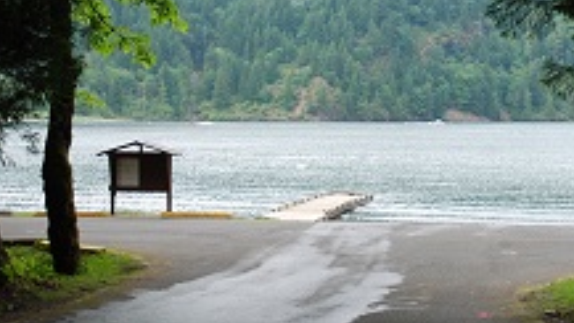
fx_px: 1156
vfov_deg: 15.9
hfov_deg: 27.8
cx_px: 347
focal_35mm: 76
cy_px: 116
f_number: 5.6
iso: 200
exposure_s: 1/125
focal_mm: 27
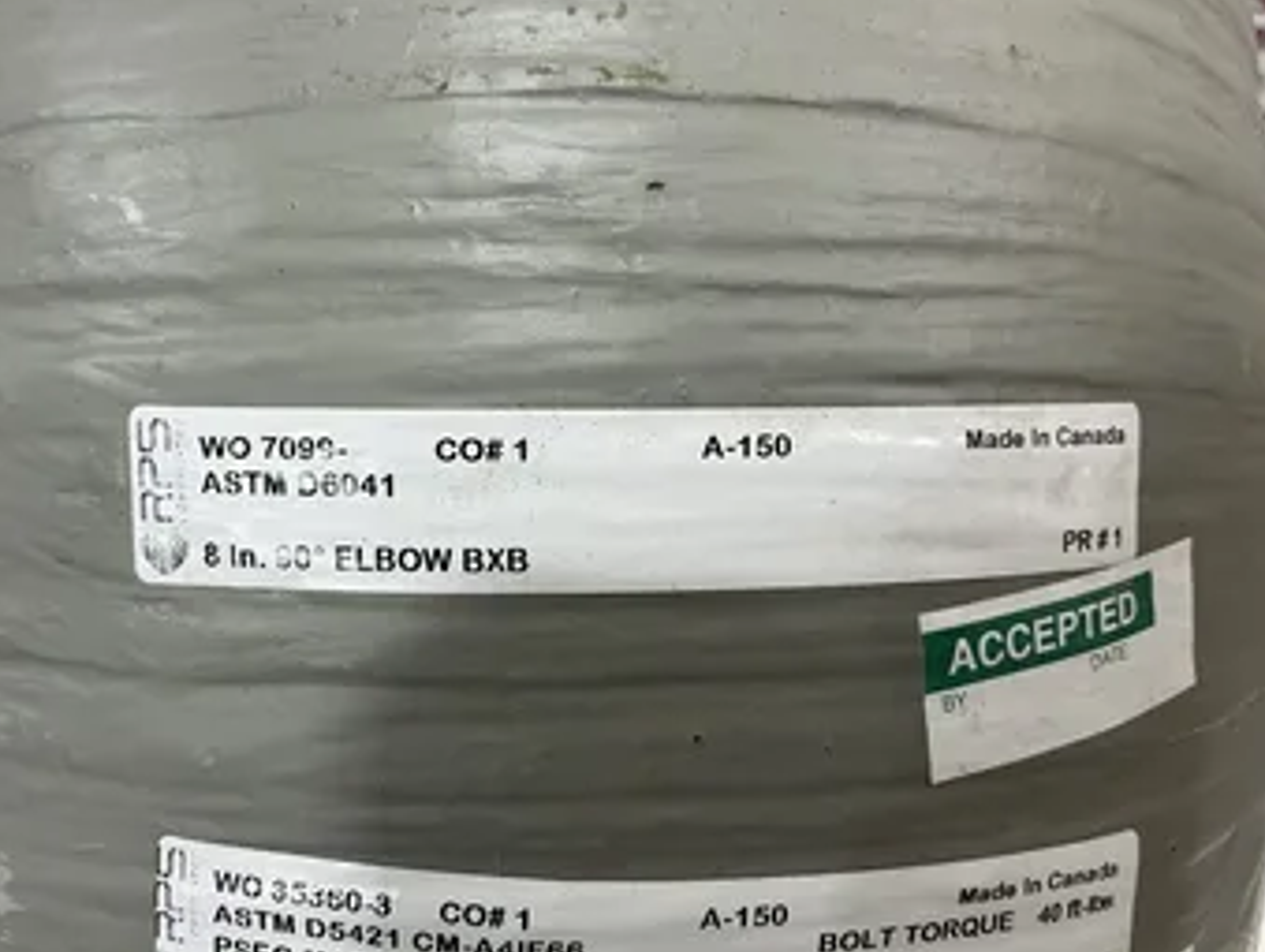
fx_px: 1207
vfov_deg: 43.0
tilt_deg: -43.4
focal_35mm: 33
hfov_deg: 55.2
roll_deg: -0.8
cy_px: 455
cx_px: 567
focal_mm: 3
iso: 100
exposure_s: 1/60
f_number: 1.8
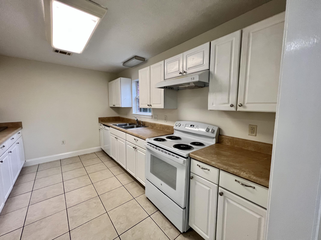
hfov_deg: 106.2
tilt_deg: -7.2
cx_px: 160
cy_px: 120
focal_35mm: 13
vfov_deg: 89.9
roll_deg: -0.6
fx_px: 121
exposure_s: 1/120
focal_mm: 1.57
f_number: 1.8
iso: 200
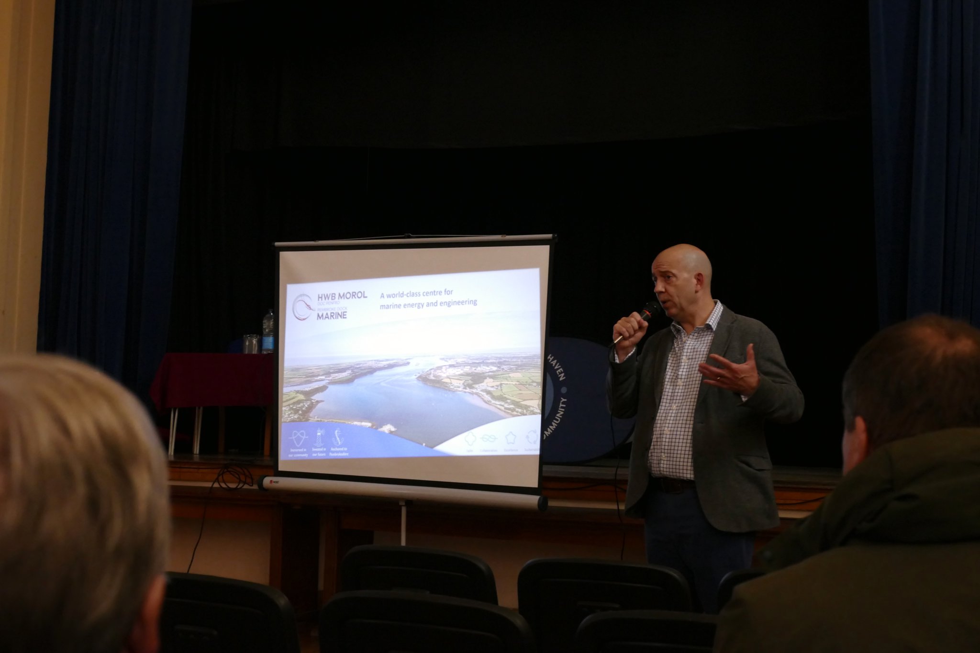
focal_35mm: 47
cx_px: 490
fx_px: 1279
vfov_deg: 28.6
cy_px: 326
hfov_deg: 41.9
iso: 1600
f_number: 3.3
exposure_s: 1/80
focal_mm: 17.27
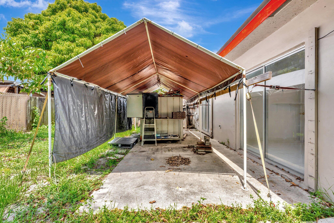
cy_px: 112
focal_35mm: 15
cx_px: 167
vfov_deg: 77.3
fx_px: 139
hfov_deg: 100.4
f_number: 8
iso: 400
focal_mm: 15
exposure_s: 1/320
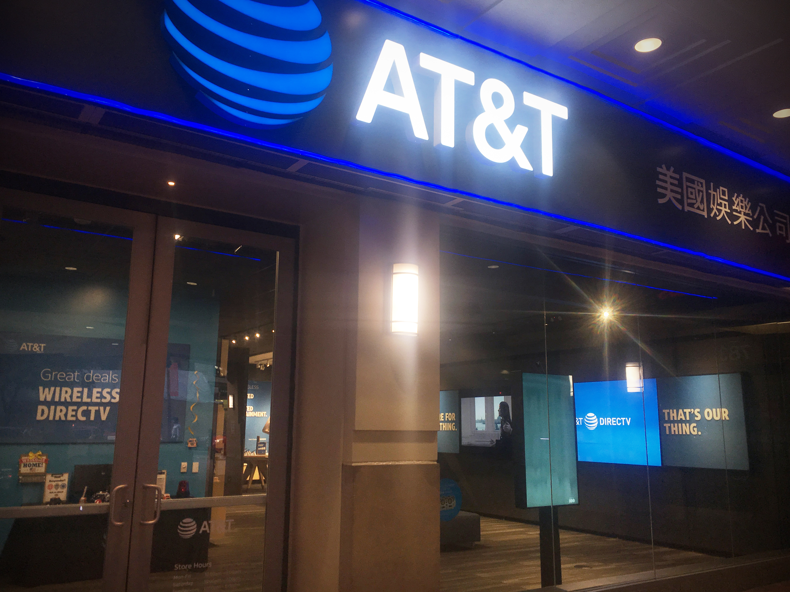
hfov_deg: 61.7
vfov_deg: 48.2
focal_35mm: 29
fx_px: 662
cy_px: 296
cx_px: 395
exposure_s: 1/60
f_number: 2.2
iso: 25
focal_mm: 4.15
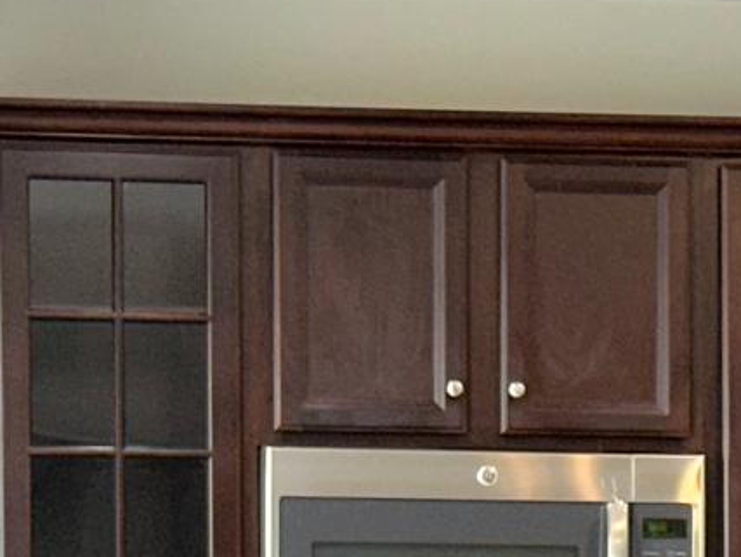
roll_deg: -0.9
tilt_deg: -1.4
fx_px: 4928
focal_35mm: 230
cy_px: 862
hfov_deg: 8.5
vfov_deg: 6.4
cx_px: 805
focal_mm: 6.86
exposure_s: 1/21
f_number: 1.78
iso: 40
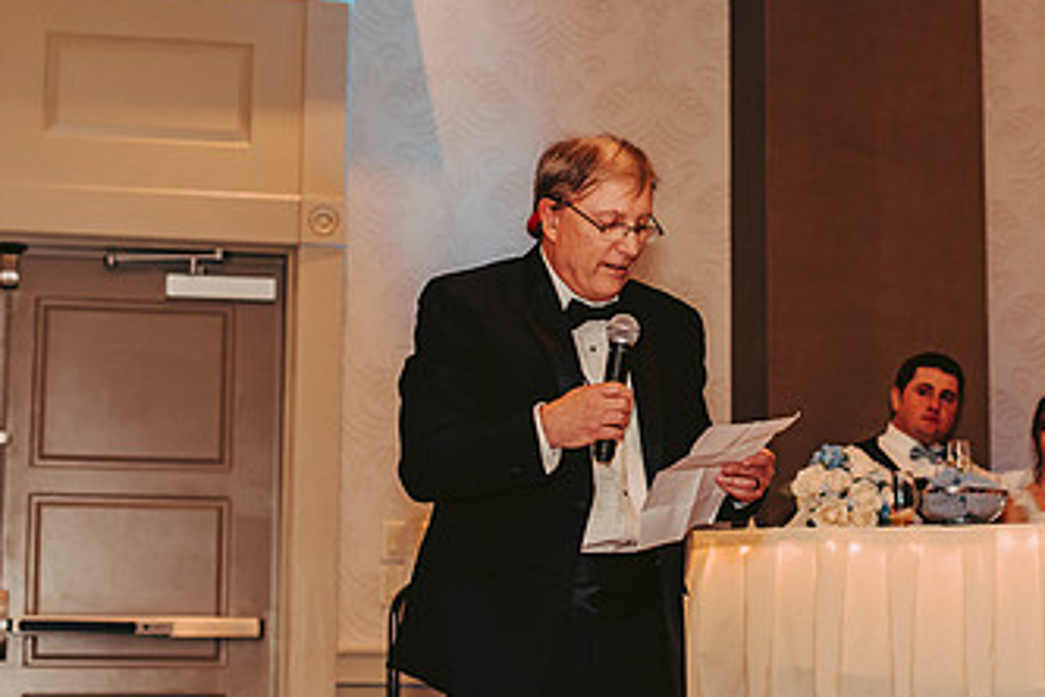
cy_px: 218
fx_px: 2525
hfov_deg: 23.2
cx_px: 737
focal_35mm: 87
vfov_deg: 15.7
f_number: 2.5
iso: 800
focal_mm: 50
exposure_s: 1/125
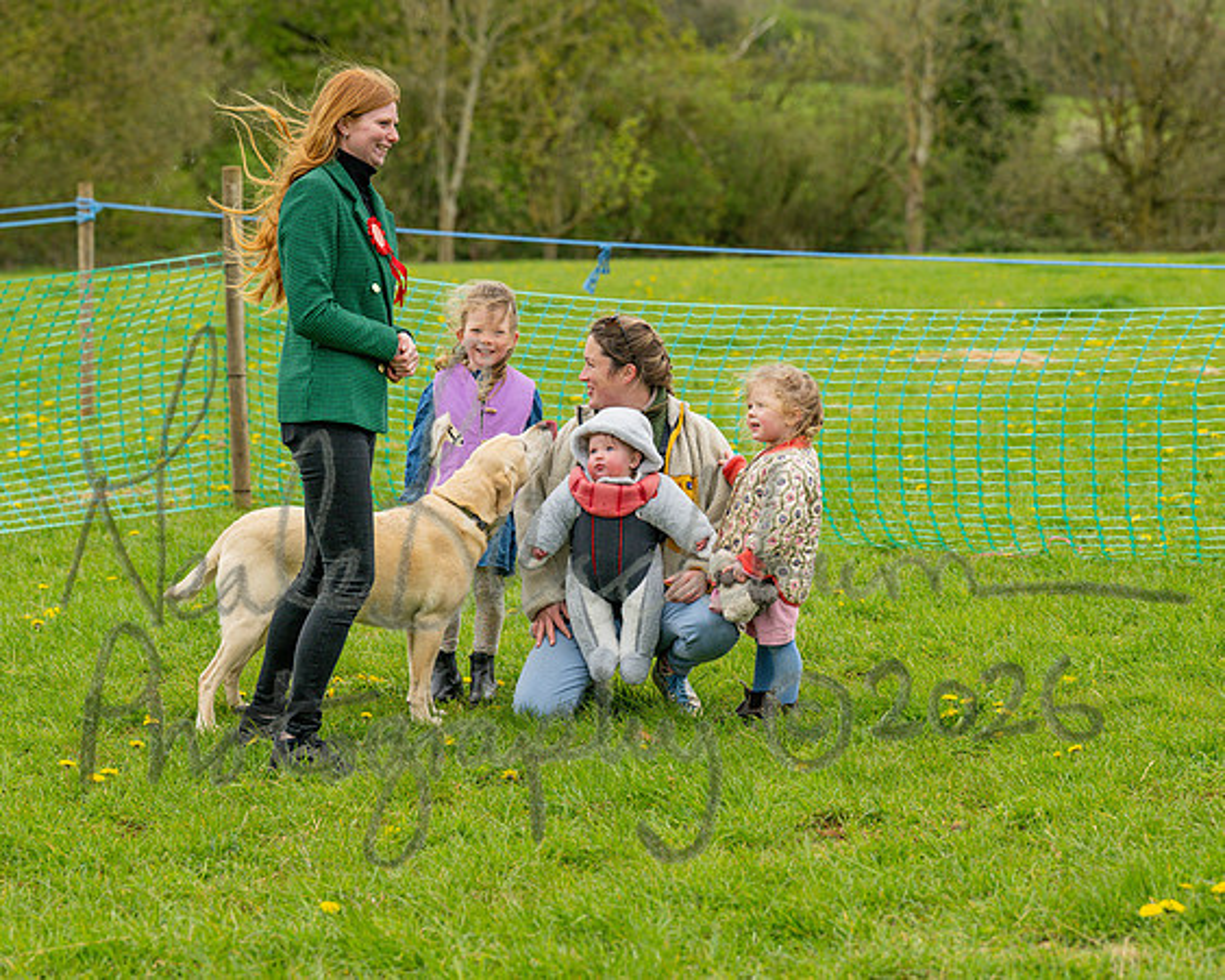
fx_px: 4082
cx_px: 618
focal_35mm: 113
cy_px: 490
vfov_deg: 13.7
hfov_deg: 17.1
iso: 400
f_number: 4.5
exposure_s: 1/2000
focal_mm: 100
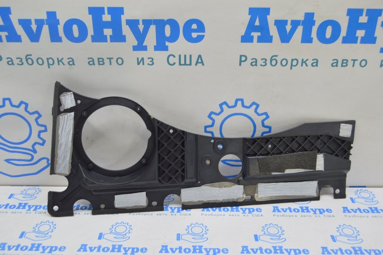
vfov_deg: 34.2
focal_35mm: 39
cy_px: 128
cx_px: 192
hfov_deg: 49.6
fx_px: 415
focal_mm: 26
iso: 400
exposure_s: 1/20
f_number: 5.6
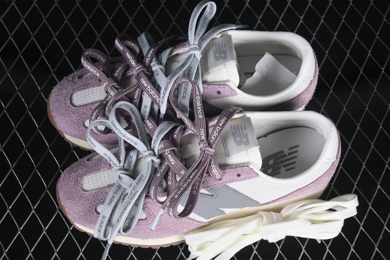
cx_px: 195
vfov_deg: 18.2
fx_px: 812
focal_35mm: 75
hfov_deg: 27.0
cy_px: 130
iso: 160
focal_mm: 50
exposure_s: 1/80
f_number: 7.1
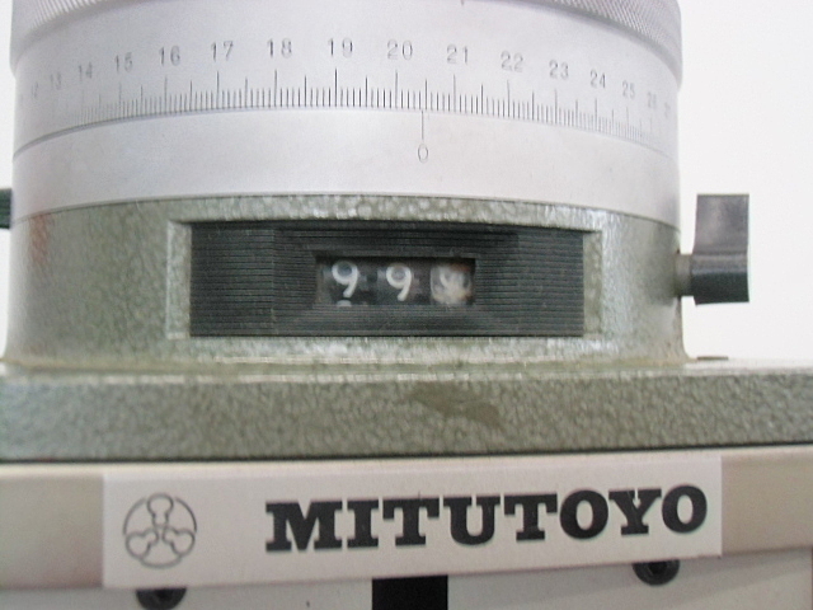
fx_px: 892
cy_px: 305
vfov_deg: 37.7
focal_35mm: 38
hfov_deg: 49.0
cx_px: 406
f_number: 3.9
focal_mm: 6.67
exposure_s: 1/20
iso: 400
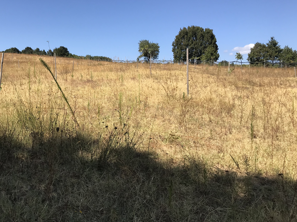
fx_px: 309
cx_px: 111
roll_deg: -0.5
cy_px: 96
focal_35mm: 36
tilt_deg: -1.9
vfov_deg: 39.6
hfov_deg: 50.8
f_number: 1.8
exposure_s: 1/1996
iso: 20
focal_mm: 3.99
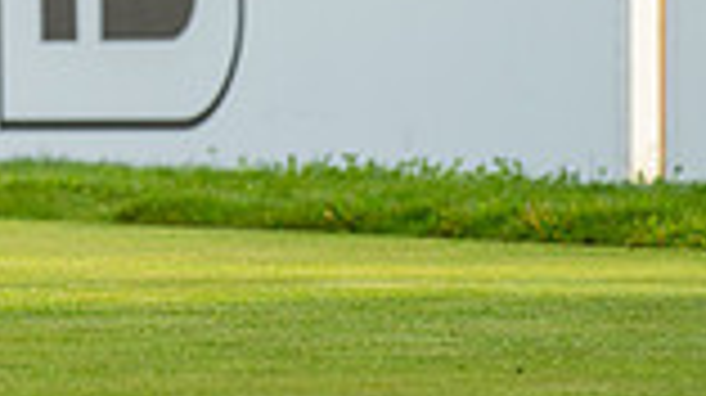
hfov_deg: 1.9
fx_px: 21697
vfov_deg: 1.0
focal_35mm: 1160
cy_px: -457
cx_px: -571
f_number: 5
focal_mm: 300
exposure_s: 1/800
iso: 500
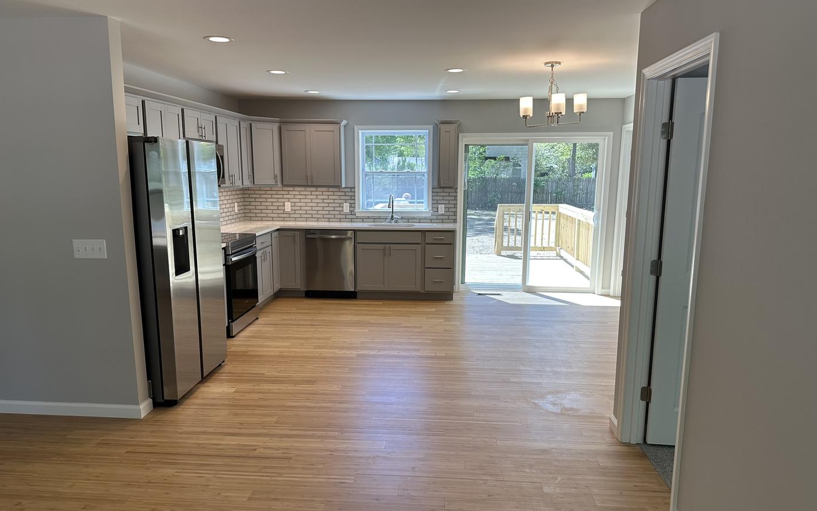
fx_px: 579
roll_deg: -0.5
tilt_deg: -11.0
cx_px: 405
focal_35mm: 26
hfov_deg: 70.4
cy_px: 273
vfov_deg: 47.6
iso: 80
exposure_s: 1/210
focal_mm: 6.86
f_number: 1.78
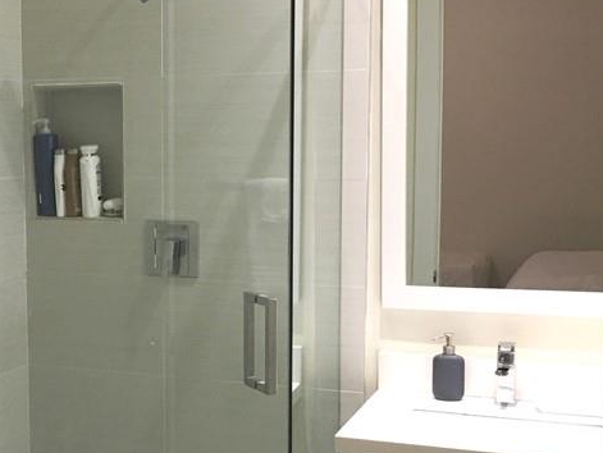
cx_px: 128
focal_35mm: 63
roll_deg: +1.3
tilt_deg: -5.8
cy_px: 275
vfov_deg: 23.3
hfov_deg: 30.0
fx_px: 1098
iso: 40
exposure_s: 1/15
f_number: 2.2
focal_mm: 4.15
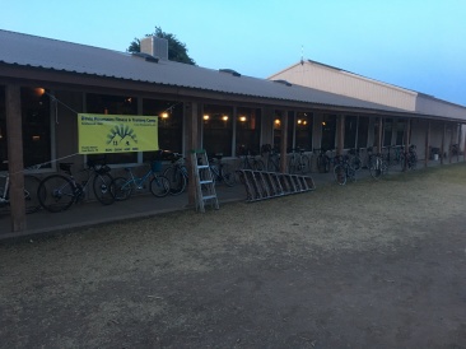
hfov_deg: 61.7
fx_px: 390
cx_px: 233
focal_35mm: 29
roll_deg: -2.7
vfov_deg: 48.2
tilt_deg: -6.2
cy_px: 174
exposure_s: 1/30
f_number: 2.2
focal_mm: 4.15
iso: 160
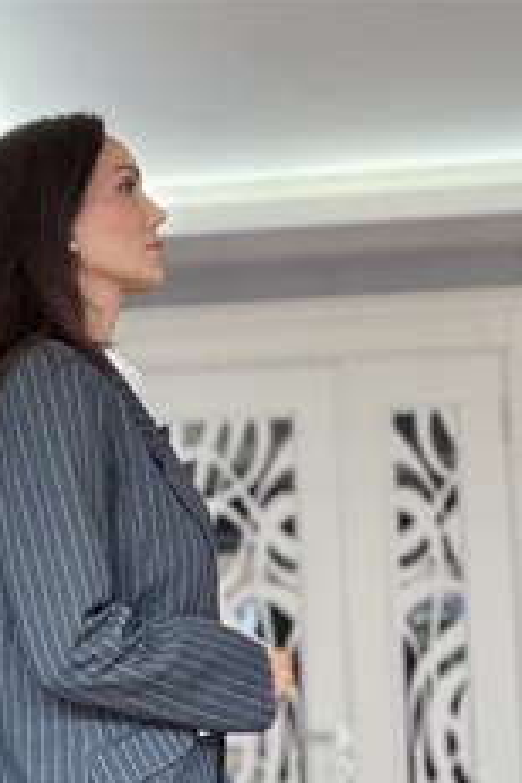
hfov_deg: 18.5
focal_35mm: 72
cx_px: 10
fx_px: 1566
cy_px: 900
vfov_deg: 25.6
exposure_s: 1/60
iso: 125
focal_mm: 2.71
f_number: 1.9
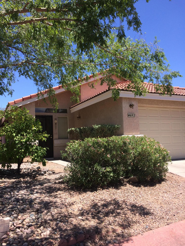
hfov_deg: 48.2
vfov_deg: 61.7
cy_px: 123
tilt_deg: +1.8
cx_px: 92
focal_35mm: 29
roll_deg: +2.1
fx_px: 207
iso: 32
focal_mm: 4.15
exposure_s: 1/1208
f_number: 2.2
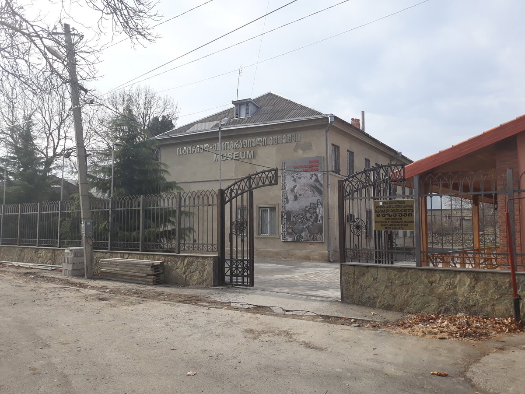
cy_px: 197
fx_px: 409
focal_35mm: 27
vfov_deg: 51.4
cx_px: 262
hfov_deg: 65.3
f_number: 1.7
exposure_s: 1/1004
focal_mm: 3.71
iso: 40
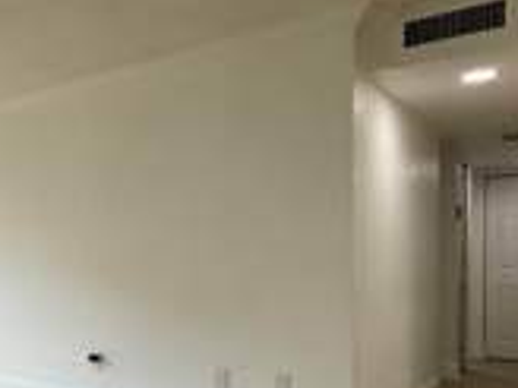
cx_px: -54
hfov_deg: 38.0
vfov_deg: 34.6
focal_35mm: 41
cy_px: 278
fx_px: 614
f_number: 2.2
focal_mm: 2.22
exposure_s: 1/120
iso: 80
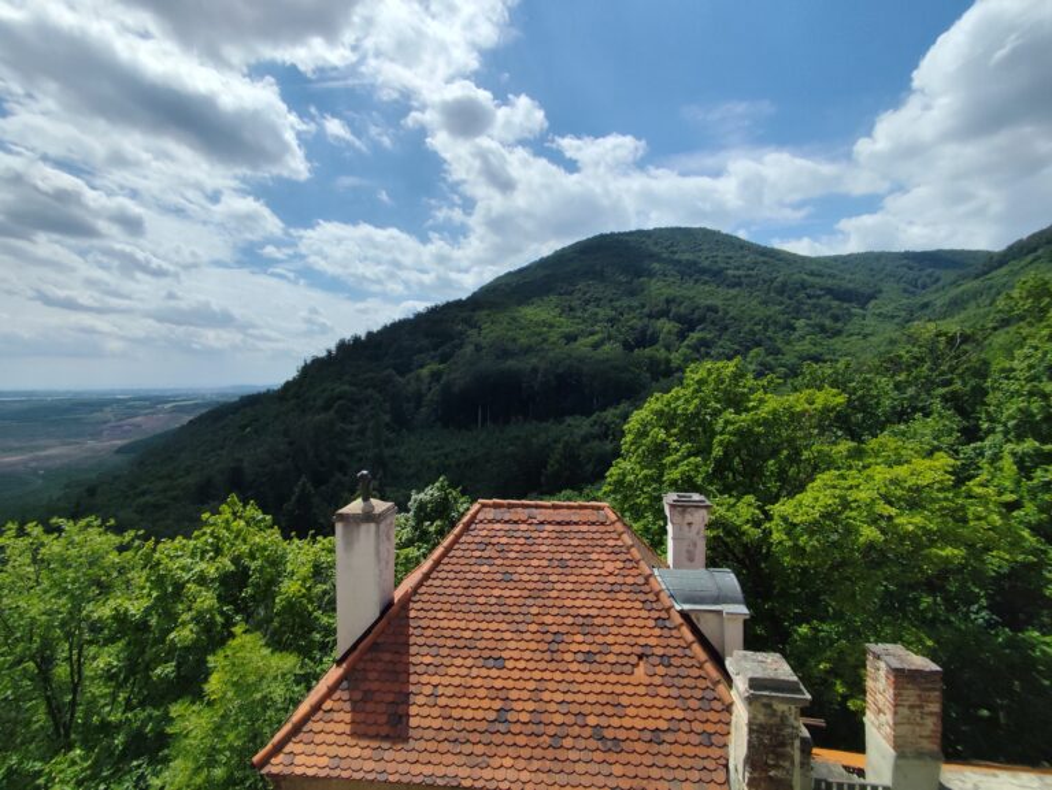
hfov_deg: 94.5
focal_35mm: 16
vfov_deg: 78.2
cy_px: 395
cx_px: 526
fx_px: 487
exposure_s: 1/4918
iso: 50
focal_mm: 1.65
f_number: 2.2
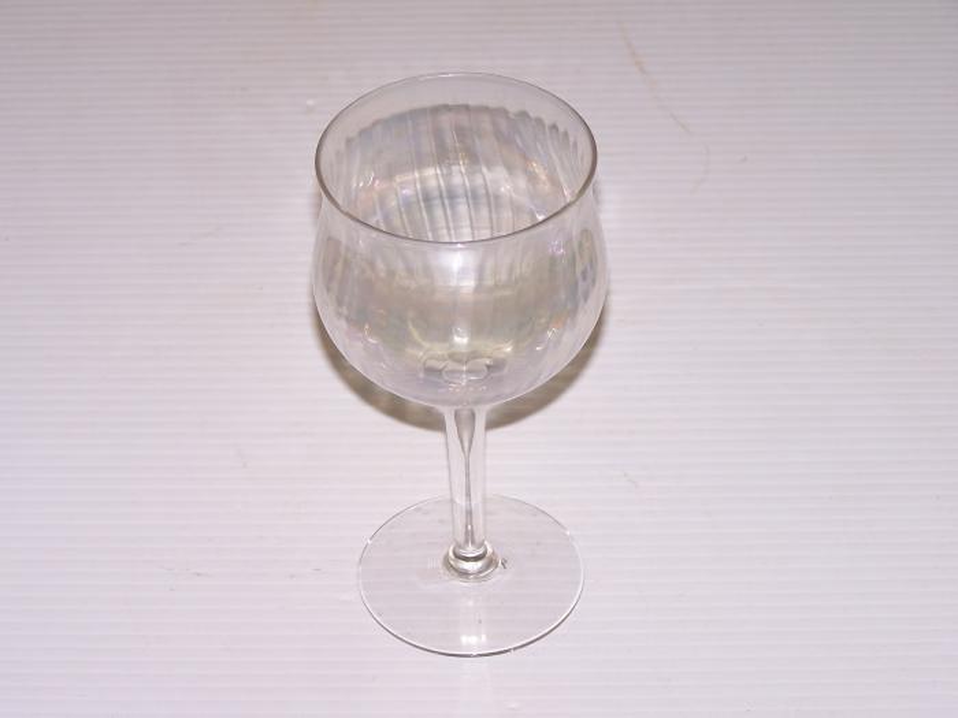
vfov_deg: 12.7
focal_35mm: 117
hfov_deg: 16.8
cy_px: 359
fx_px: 3238
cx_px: 479
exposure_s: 1/60
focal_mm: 19.4
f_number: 3.2
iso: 80
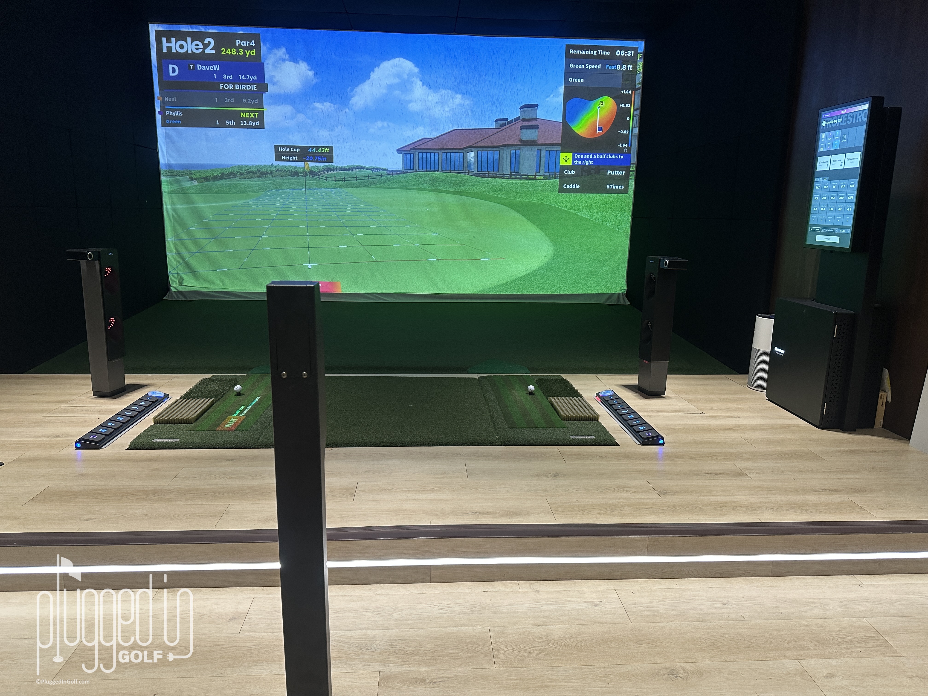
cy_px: 348
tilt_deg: -11.7
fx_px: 643
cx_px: 464
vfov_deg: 56.8
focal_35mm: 24
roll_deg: -0.9
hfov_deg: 71.6
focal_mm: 6.86
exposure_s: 1/76
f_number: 1.78
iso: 250
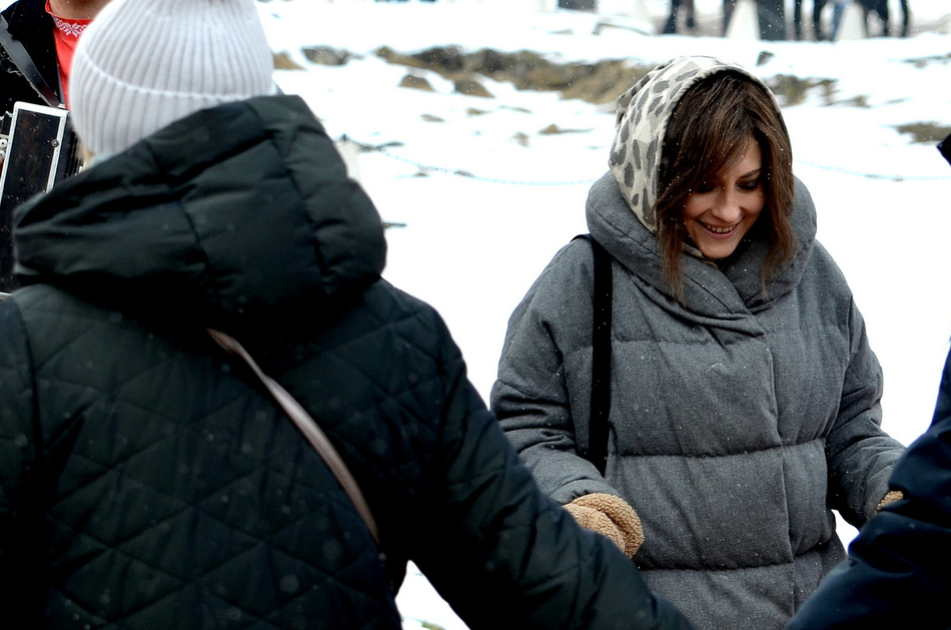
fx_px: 6142
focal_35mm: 233
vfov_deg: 5.9
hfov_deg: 8.8
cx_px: 112
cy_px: 131
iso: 200
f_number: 5
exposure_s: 1/400
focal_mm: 82
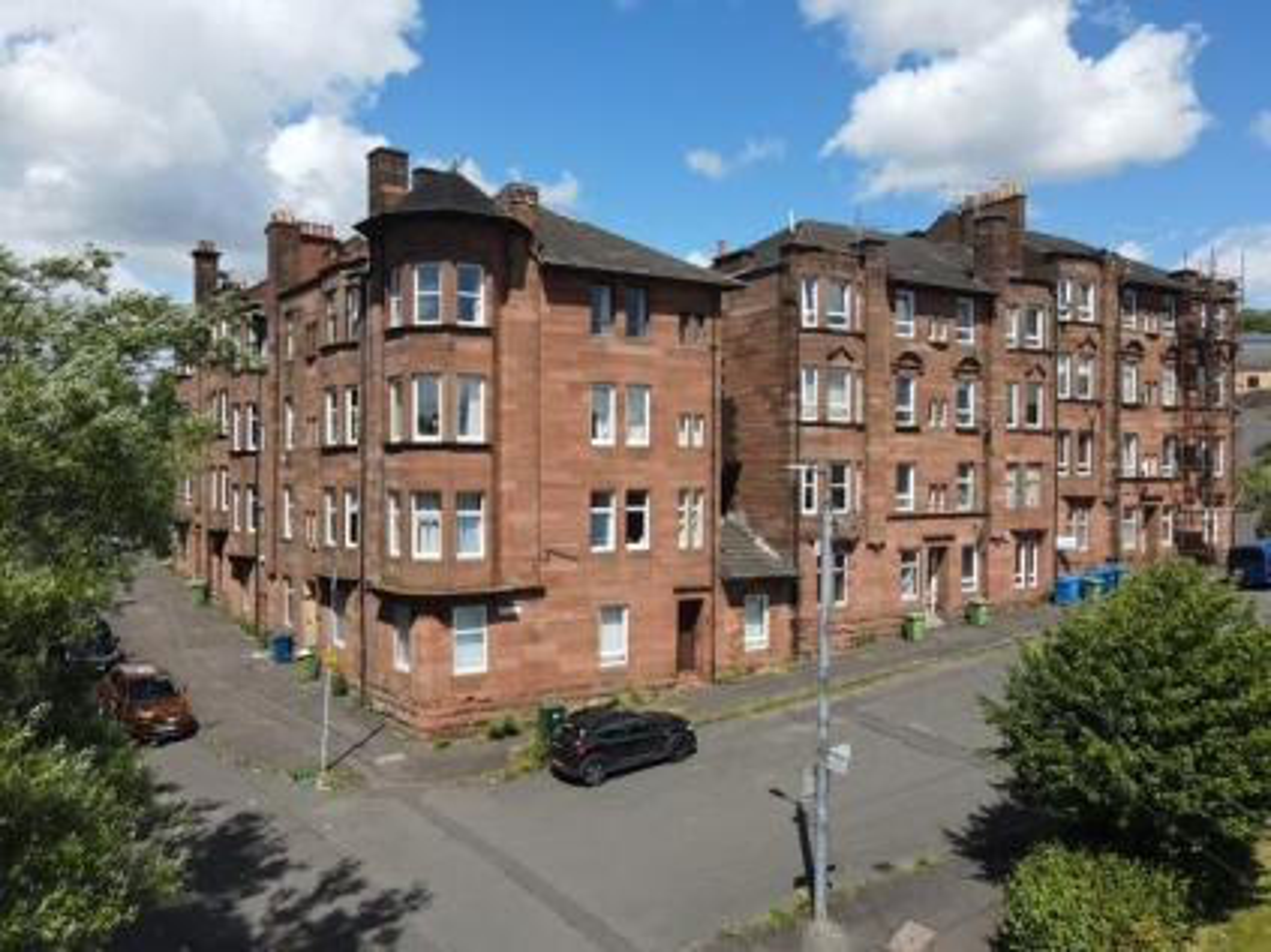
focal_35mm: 24
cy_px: 476
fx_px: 881
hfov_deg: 71.6
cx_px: 636
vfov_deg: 56.8
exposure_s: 1/725
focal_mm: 4.5
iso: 100
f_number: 2.8
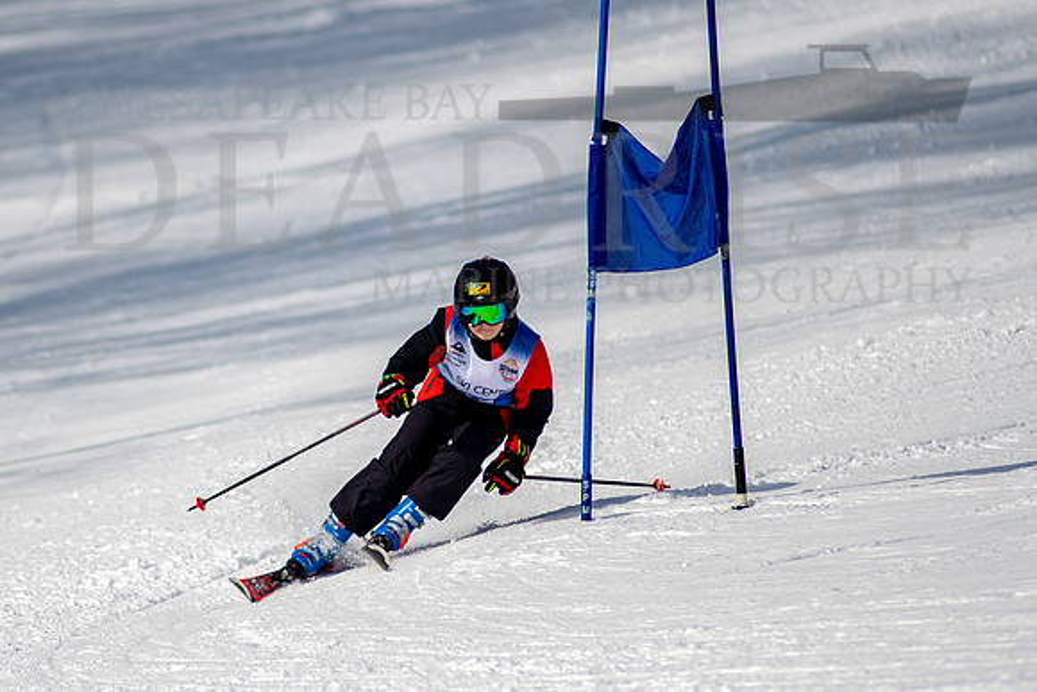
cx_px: 337
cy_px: 337
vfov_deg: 2.0
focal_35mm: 681
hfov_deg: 3.0
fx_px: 19620
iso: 100
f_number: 2.8
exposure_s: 1/6400
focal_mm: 300
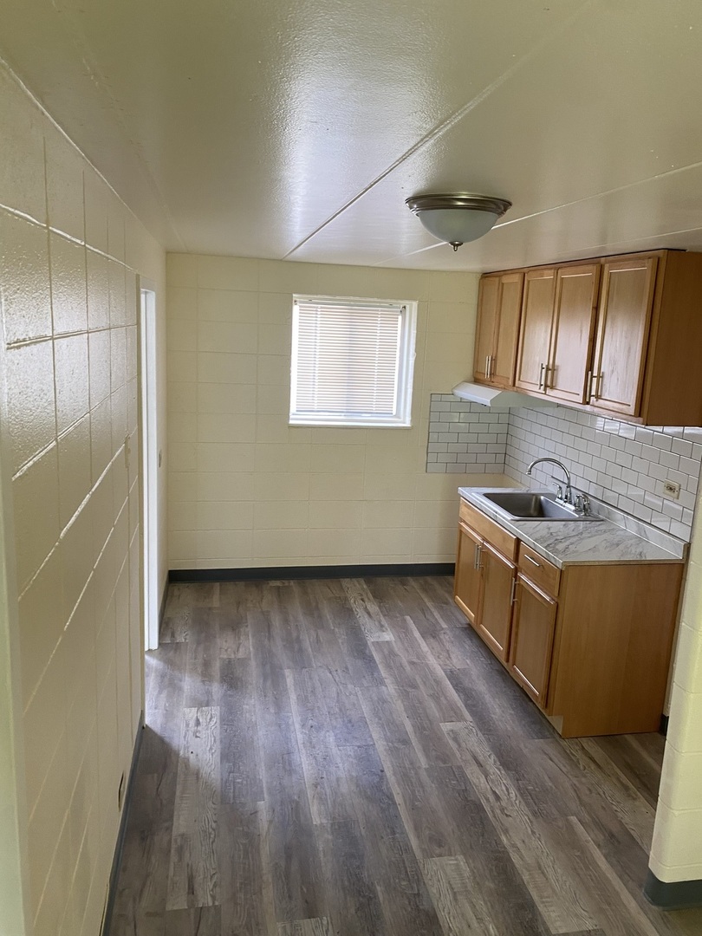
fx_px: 703
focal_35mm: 26
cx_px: 351
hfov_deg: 53.1
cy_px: 468
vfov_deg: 67.3
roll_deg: -2.9
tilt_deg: -10.6
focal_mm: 4.25
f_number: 1.8
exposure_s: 1/60
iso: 125
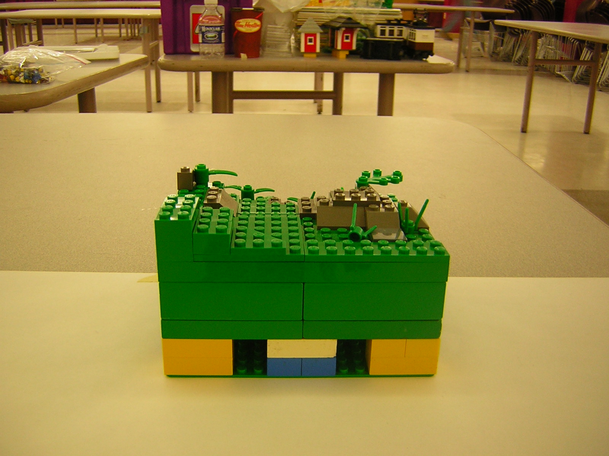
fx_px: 633
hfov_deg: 51.4
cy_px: 228
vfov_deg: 39.7
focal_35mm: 36
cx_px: 304
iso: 50
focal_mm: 4.7
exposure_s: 1/6.5
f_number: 2.6
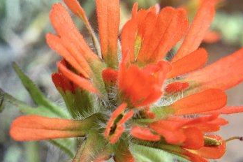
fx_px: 358
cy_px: 63
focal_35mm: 53
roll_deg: +1.2
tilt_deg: -9.5
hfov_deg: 37.5
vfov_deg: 25.5
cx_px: 109
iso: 25
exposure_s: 1/30
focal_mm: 4.15
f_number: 2.2
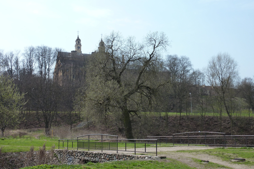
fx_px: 332
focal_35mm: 47
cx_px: 127
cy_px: 92
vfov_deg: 28.6
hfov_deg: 41.9
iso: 125
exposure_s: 1/500
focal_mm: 7.3
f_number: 5
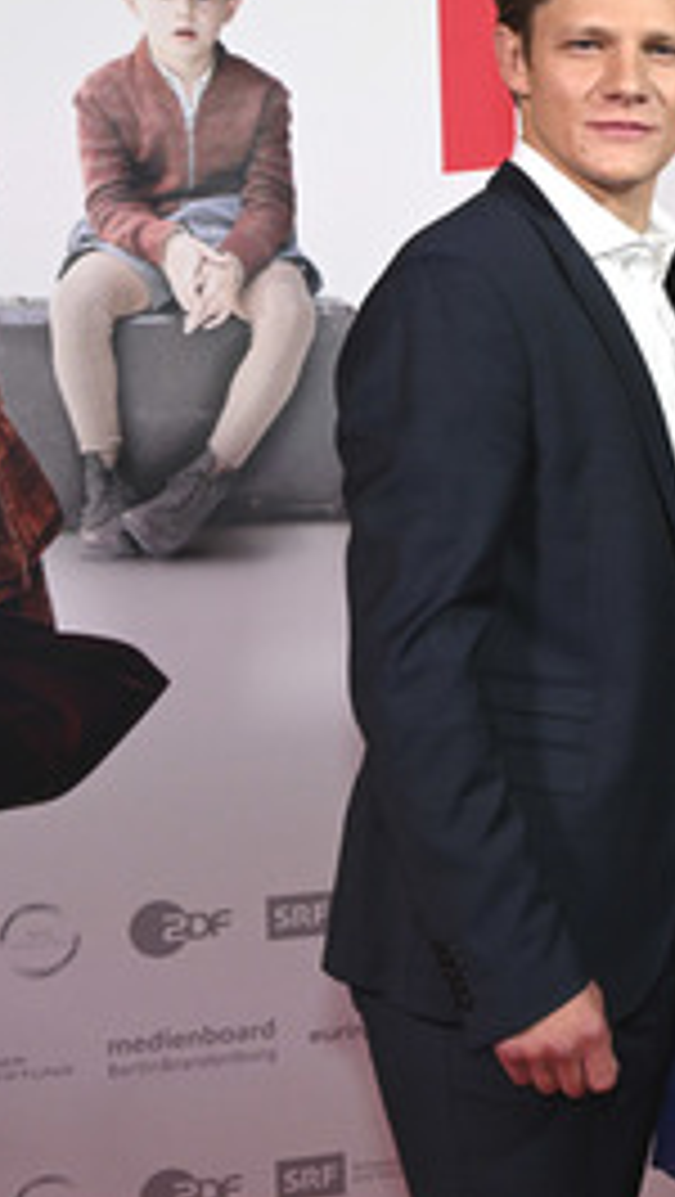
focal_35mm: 71
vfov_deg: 29.7
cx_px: 988
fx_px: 2255
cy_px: 536
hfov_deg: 15.8
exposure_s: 1/200
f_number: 7.1
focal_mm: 40
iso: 2000
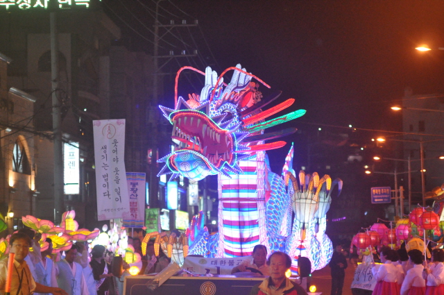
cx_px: 222
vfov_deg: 13.0
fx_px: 1293
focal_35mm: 105
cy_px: 148
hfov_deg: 19.5
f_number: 3.2
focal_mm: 70
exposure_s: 1/250
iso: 3200
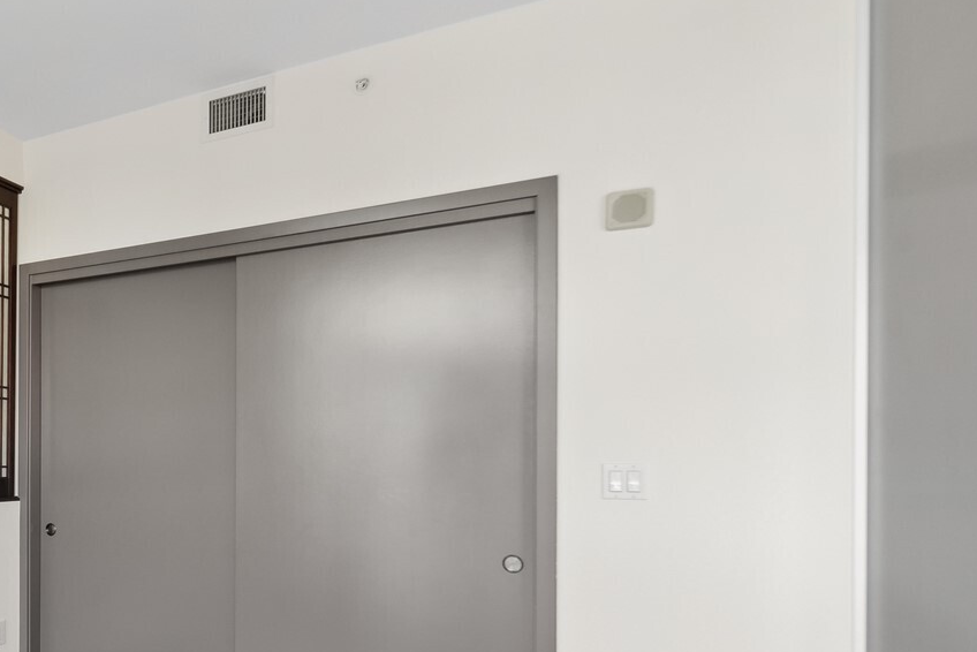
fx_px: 760
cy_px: 435
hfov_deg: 54.5
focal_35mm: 28
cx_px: 51
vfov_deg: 45.7
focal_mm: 14
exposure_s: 1/60
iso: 200
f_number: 8
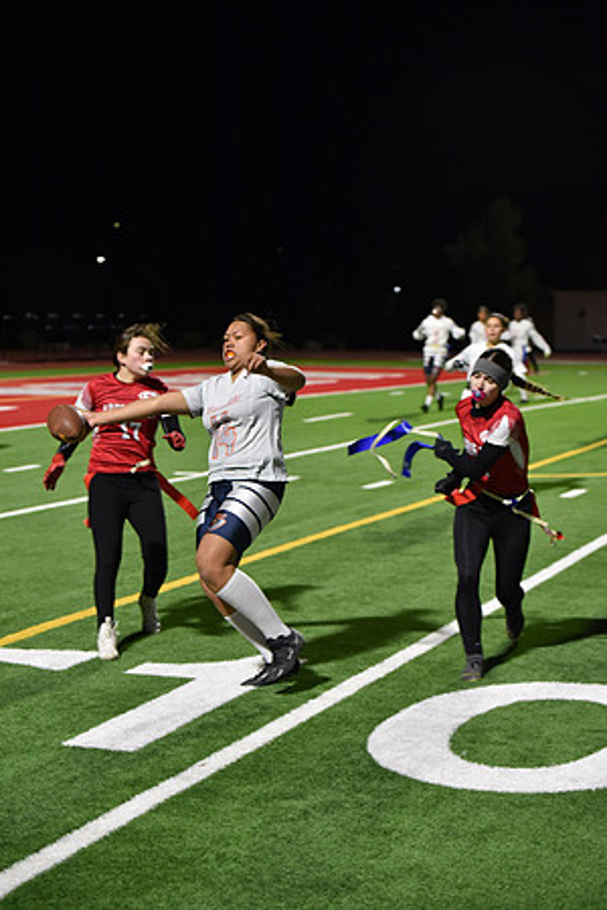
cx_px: 304
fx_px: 1770
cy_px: 455
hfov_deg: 19.5
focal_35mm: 70
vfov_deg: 28.8
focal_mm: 70
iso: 3600
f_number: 2.8
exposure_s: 1/640
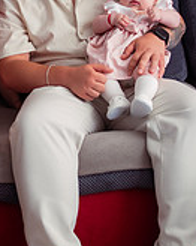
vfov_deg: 21.0
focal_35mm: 90
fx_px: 653
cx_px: 30
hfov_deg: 16.9
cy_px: 50
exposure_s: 1/160
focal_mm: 35
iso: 1250
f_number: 3.2
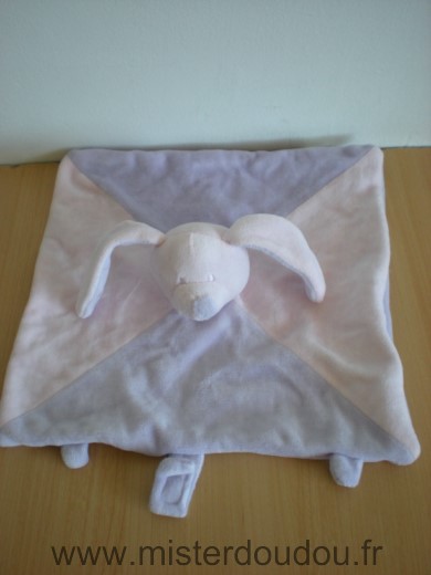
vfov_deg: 49.0
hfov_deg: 37.7
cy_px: 288
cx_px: 216
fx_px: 631
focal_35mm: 38
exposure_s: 1/58.8
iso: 189
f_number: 3.1
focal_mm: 6.3
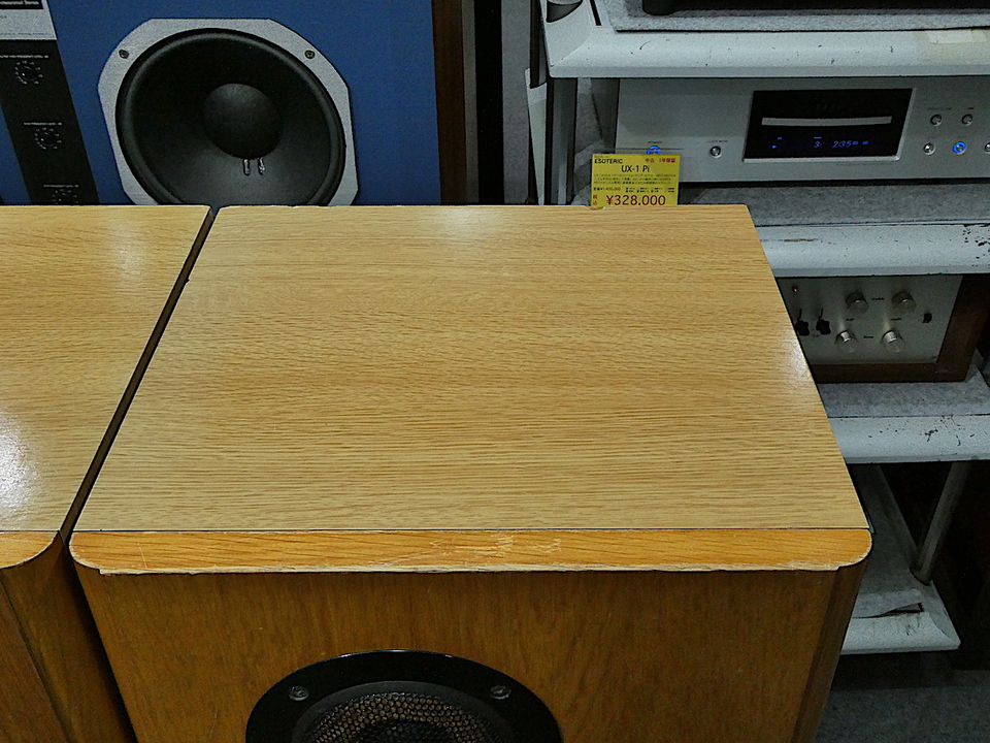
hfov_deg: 52.6
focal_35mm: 35
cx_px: 495
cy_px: 372
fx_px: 1001
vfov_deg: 40.7
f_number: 5.6
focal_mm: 6.3
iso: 400
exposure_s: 1/30
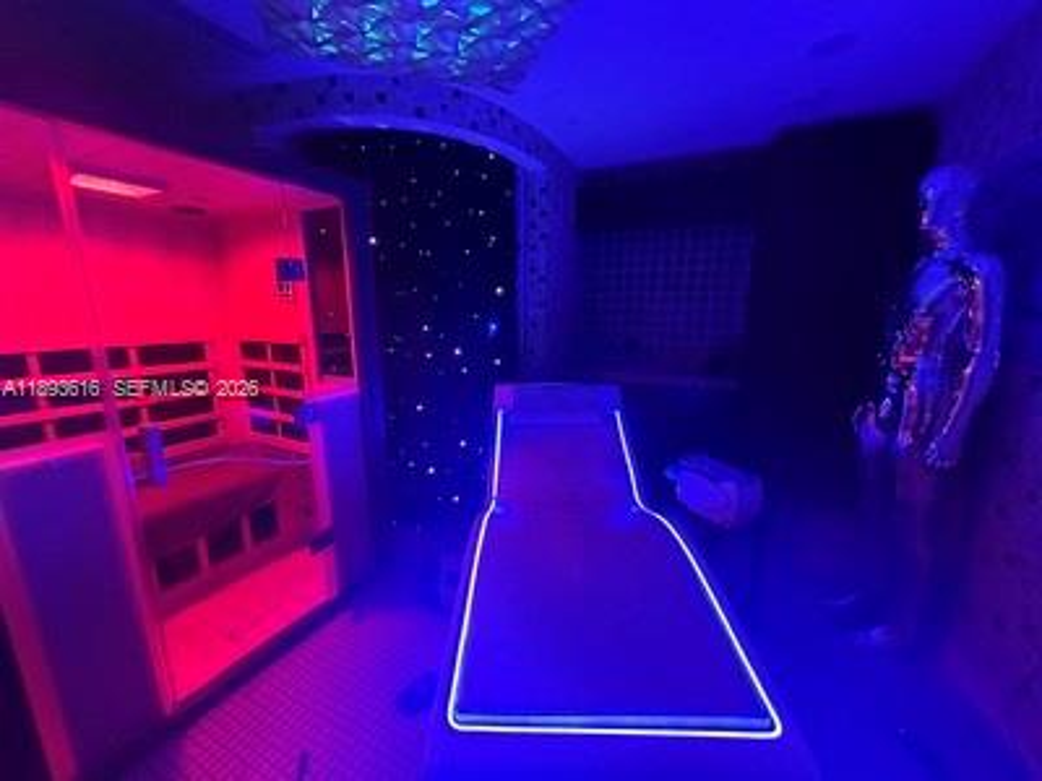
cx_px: 521
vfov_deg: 85.7
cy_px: 390
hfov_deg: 102.1
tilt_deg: -11.8
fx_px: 421
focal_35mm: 14
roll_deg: -0.1
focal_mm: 2.22
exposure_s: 1/30
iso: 1600
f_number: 2.2
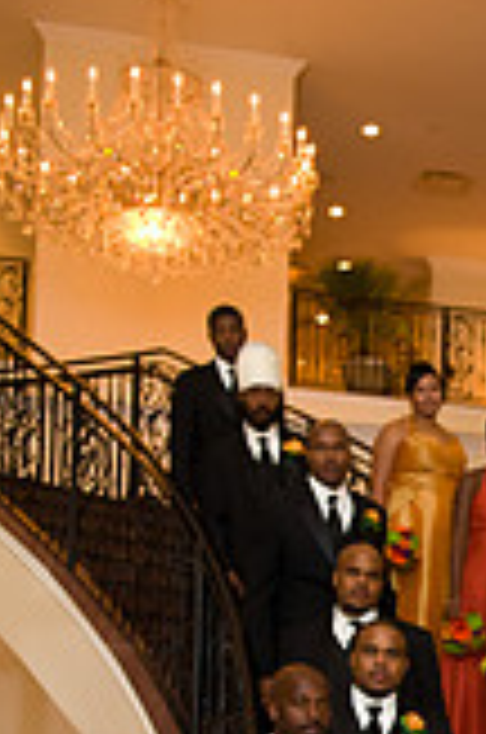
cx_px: 551
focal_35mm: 80
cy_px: 766
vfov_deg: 24.1
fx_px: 1627
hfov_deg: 16.4
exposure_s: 1/50
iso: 1600
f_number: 3.2
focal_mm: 29
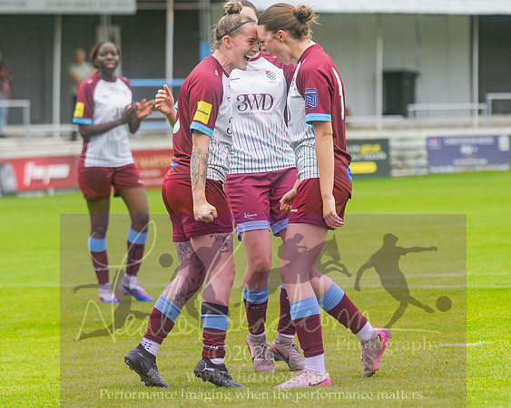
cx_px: 156
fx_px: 4134
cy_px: 245
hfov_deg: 7.1
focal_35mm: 273
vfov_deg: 5.7
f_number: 2.8
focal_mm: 135
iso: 450
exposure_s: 1/1600
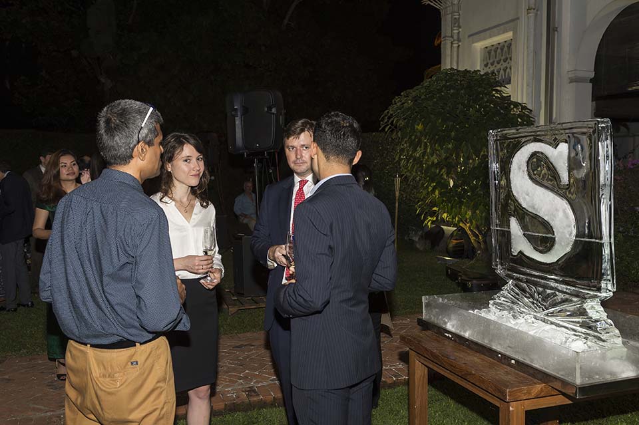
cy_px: 212
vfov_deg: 38.8
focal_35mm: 34
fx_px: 603
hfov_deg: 55.8
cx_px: 320
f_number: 5.6
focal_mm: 34
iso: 400
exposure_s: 1/60
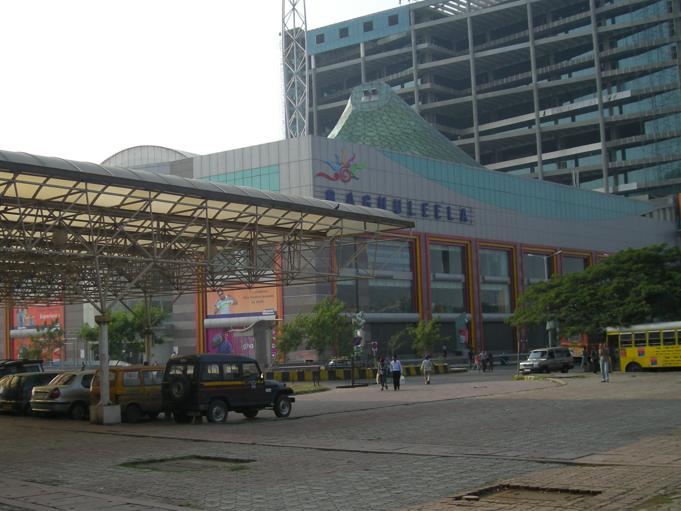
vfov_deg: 32.2
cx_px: 288
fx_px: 885
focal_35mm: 45
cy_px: 276
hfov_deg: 42.0
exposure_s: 1/154
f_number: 5.7
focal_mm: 5.7
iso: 50
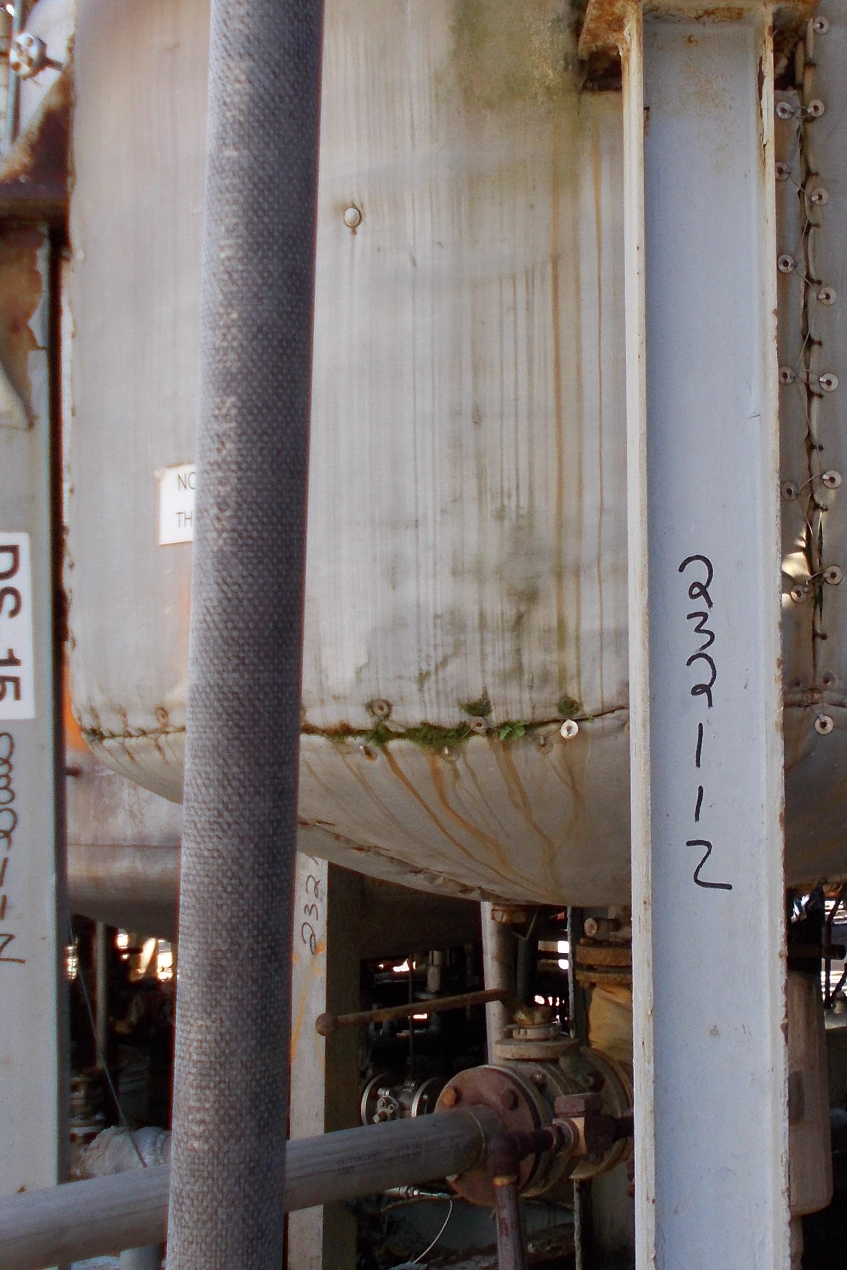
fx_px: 2047
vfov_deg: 34.5
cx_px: 659
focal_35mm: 58
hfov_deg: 23.1
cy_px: 595
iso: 80
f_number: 3.2
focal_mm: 4.6
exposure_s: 1/100
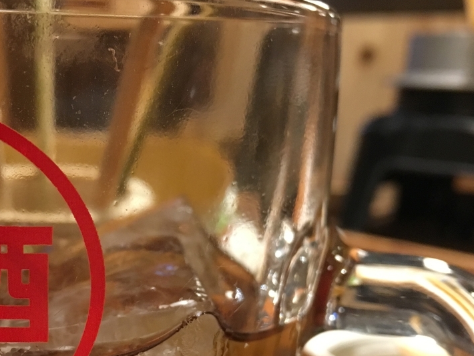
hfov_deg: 37.9
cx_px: 118
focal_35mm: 49
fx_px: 671
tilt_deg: -13.3
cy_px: 249
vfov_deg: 29.4
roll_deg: -1.1
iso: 200
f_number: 2.2
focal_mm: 4.15
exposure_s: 1/20
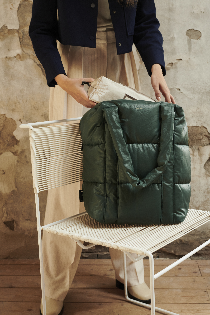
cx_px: 105
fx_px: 437
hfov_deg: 27.0
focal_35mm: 50
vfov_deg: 39.6
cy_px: 158
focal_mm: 50
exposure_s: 1/125
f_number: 7.1
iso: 1250
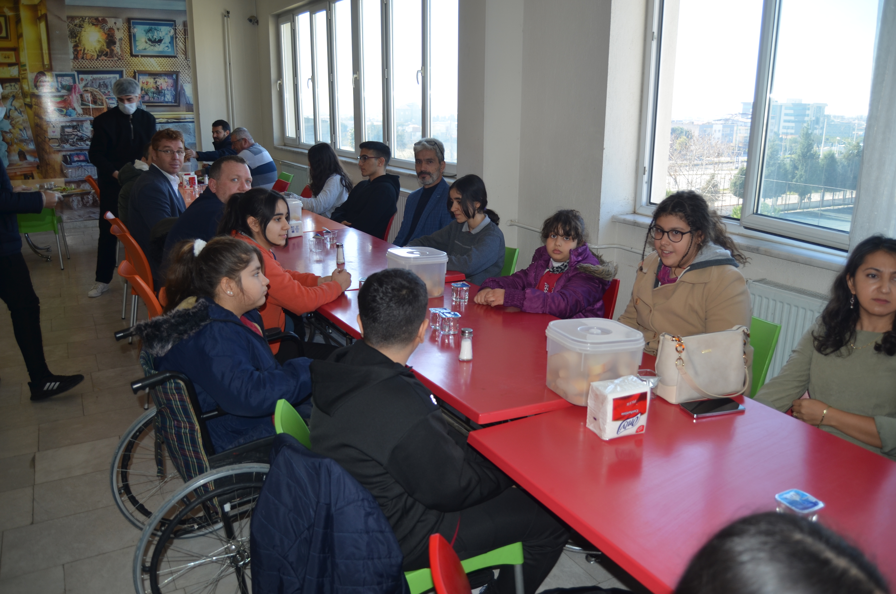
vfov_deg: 47.7
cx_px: 448
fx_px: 671
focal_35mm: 27
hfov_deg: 67.5
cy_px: 297
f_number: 3.5
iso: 125
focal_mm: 18
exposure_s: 1/200
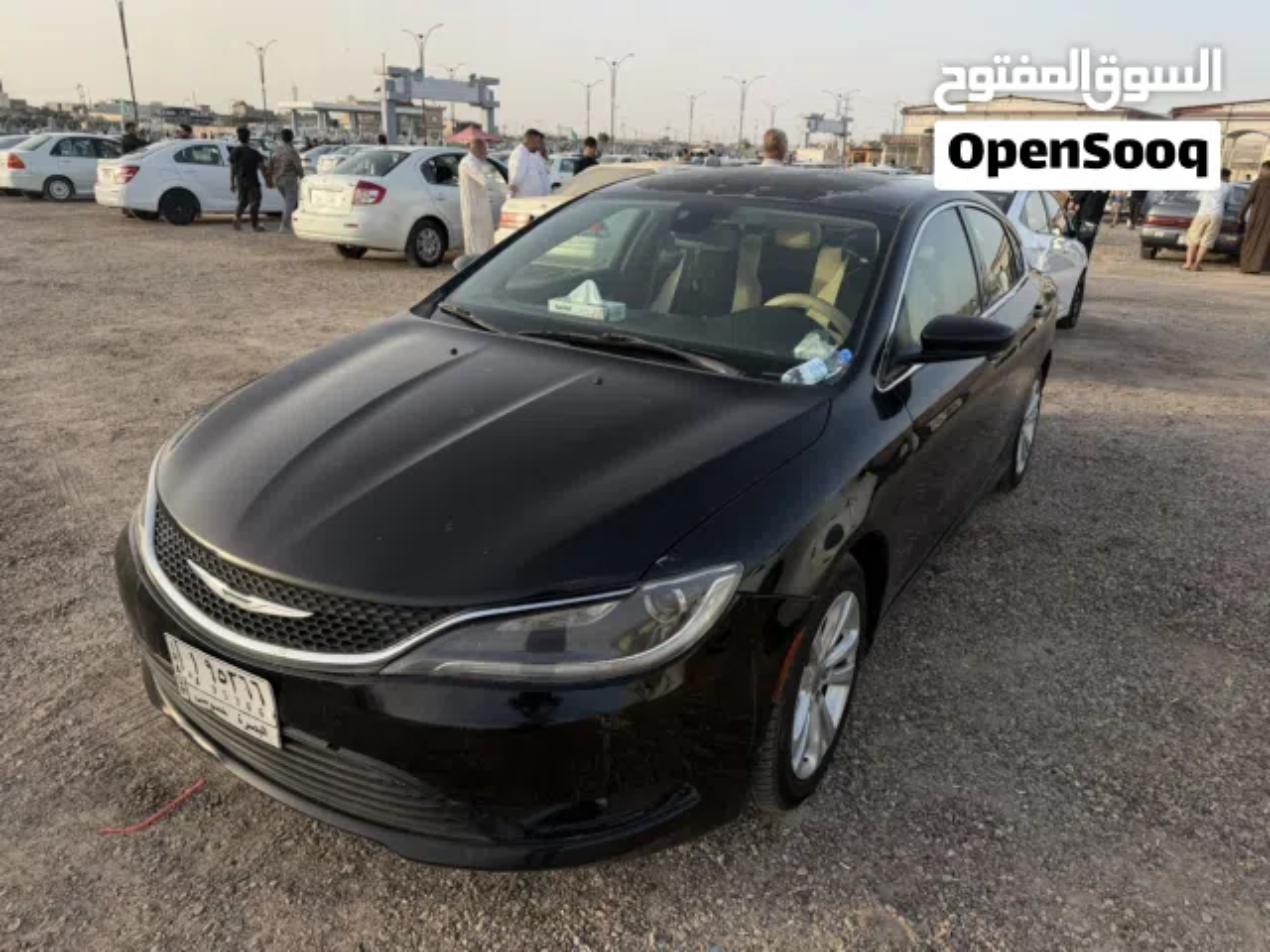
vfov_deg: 56.8
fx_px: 881
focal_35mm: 24
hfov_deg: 71.6
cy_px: 476
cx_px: 635
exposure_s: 1/1122
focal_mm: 6.76
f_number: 1.78
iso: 80
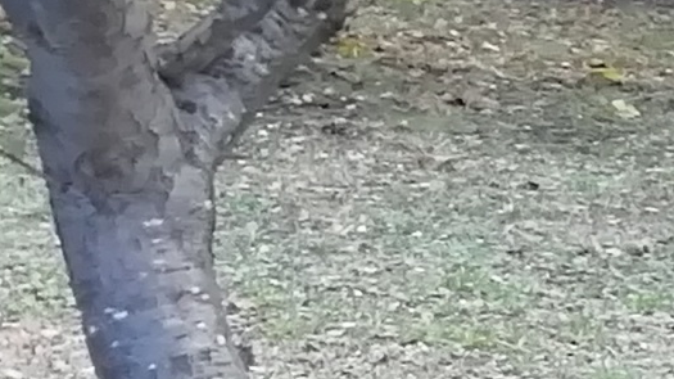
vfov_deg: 5.4
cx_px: 1598
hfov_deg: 8.8
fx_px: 3984
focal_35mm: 223
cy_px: 489
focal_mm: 3.46
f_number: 2.2
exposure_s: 1/126
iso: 50
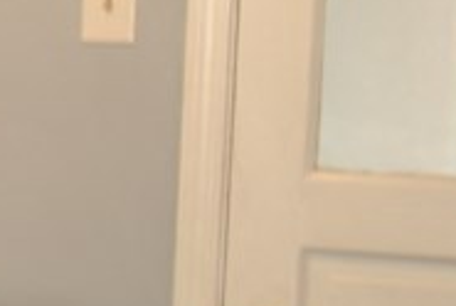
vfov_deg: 6.5
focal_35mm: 211
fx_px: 2677
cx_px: -709
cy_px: 244
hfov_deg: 8.7
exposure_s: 1/8
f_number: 4.5
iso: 200
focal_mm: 24
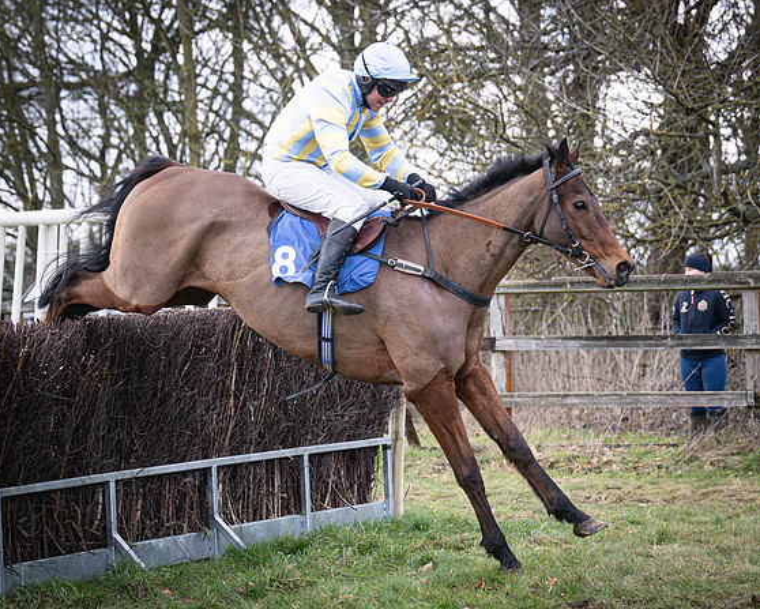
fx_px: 2926
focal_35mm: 130
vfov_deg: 11.9
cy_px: 308
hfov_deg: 14.8
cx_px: 496
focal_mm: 70
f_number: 2.8
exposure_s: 1/1600
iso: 400
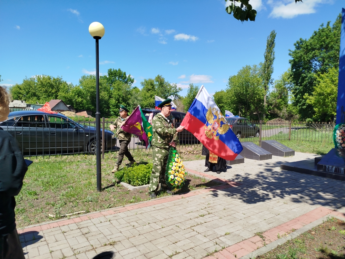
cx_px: 172
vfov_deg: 56.8
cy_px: 130
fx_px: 239
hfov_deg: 71.6
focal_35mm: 24
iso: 50
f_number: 1.7
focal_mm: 5.31
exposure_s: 1/724
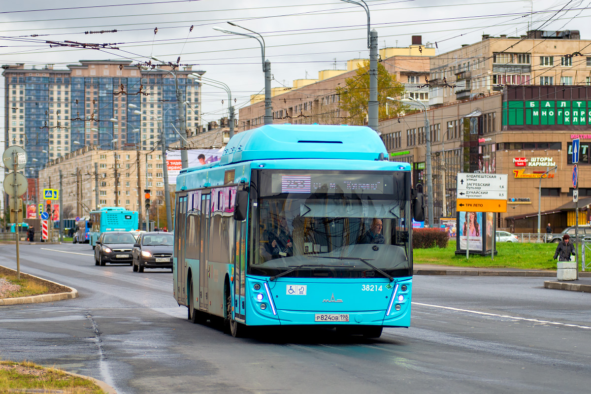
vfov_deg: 13.7
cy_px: 197
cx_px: 296
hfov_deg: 20.4
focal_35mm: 100
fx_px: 1642
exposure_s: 1/640
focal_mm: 100
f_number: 4
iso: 200
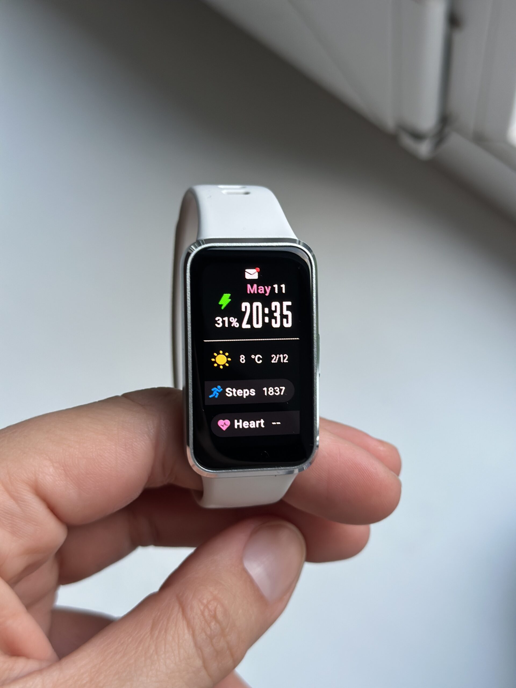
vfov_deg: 39.7
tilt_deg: -71.2
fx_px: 954
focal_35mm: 48
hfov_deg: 30.3
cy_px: 344
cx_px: 258
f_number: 1.78
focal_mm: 6.86
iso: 160
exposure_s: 1/60
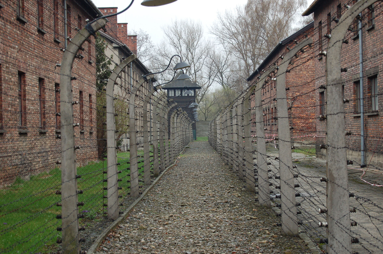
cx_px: 192
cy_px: 127
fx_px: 877
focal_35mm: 82
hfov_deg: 24.6
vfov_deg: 16.5
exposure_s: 1/125
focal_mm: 55
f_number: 5.6
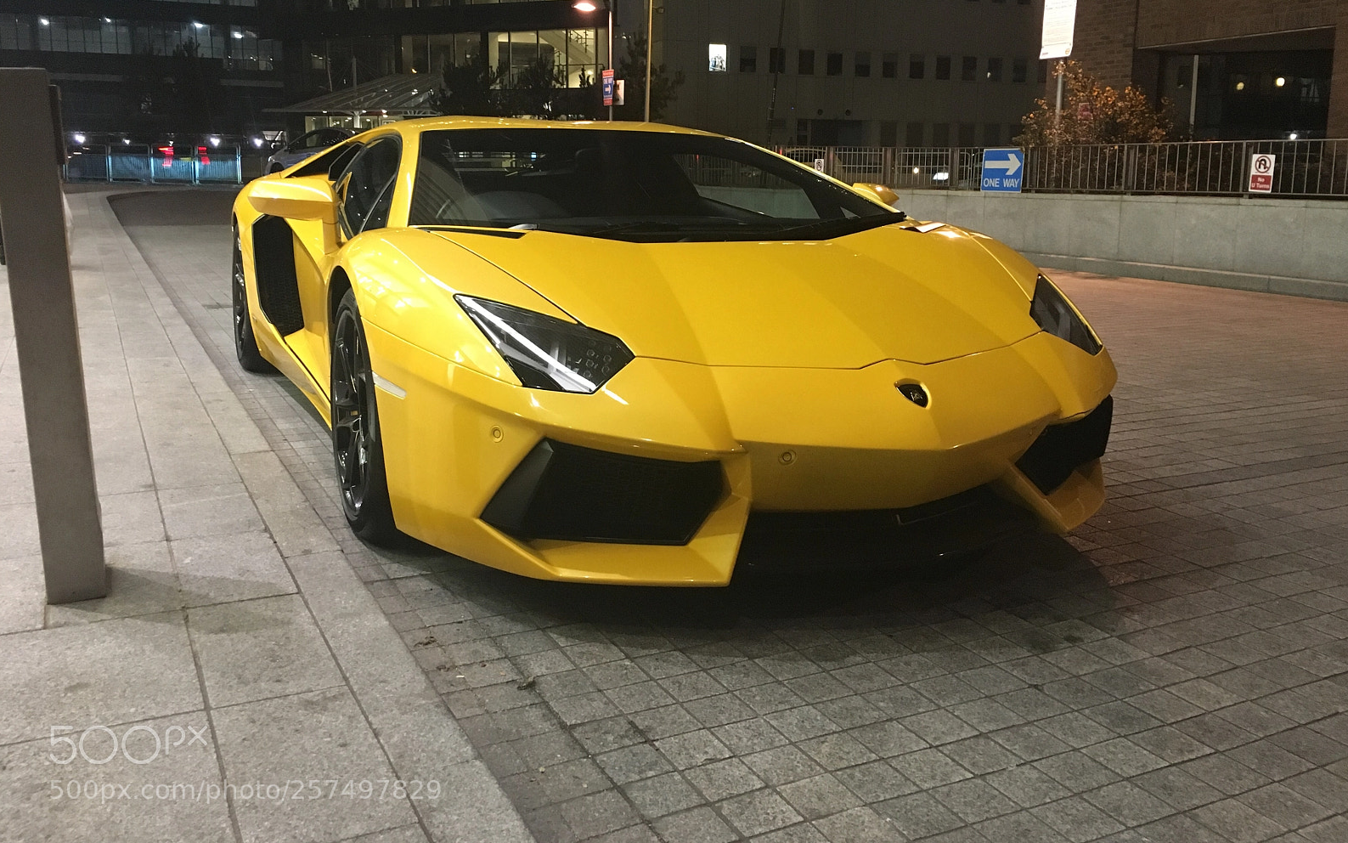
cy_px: 347
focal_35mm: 31
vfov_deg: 40.5
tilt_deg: -7.6
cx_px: 676
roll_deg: -0.3
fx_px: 1139
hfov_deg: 61.2
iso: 200
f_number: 2.2
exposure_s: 1/17
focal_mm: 4.15
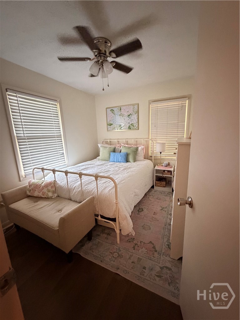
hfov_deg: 85.7
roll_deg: +2.7
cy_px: 160
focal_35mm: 14
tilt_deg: -11.1
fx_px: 129
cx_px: 120
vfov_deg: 102.1
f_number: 2.2
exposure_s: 1/40
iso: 1000
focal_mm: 2.22
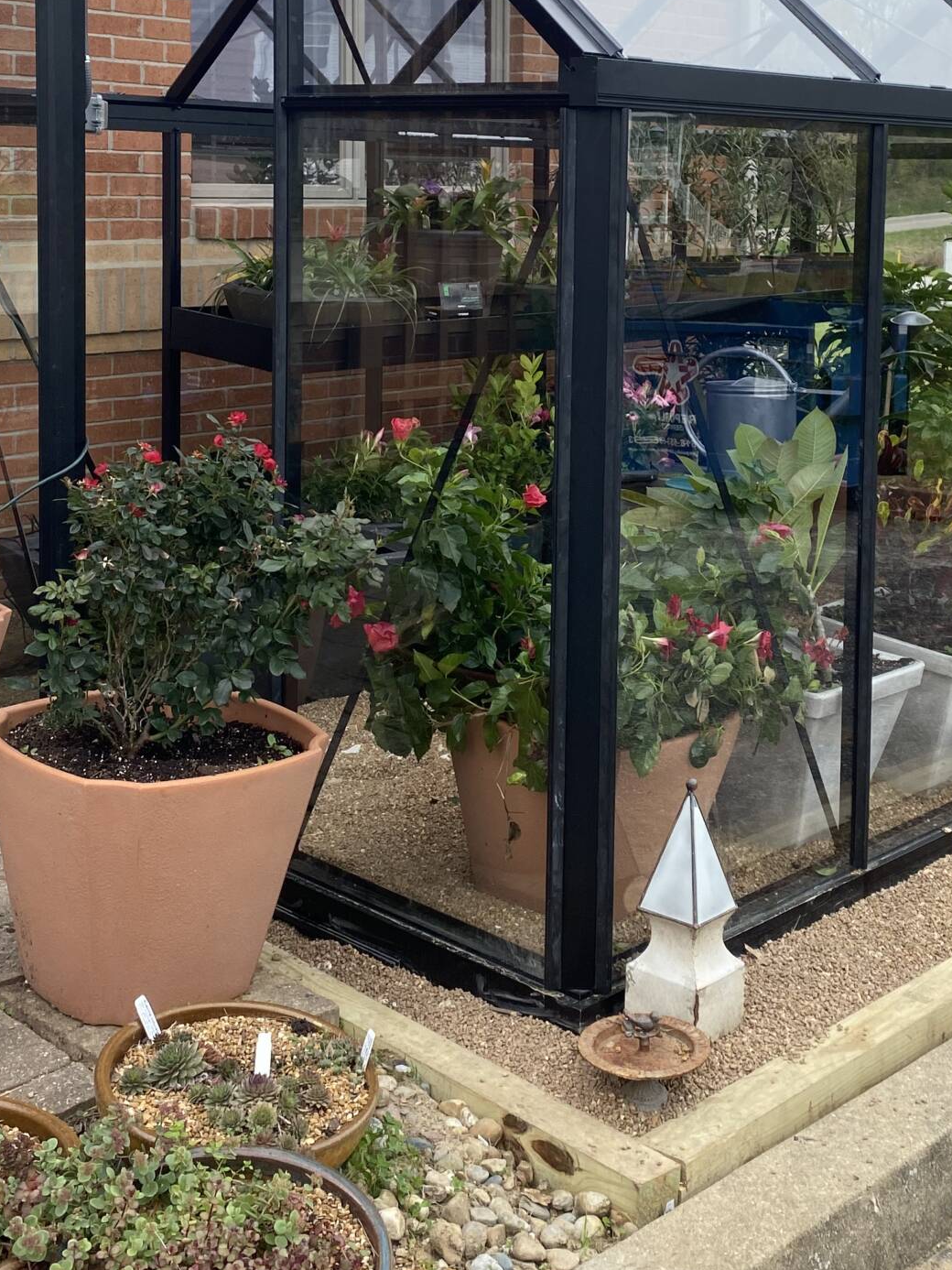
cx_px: 594
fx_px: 1760
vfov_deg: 38.6
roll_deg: -0.3
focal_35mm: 48
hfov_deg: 30.1
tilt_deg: -4.2
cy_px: 312
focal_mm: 4.25
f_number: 1.8
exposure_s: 1/1218
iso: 32
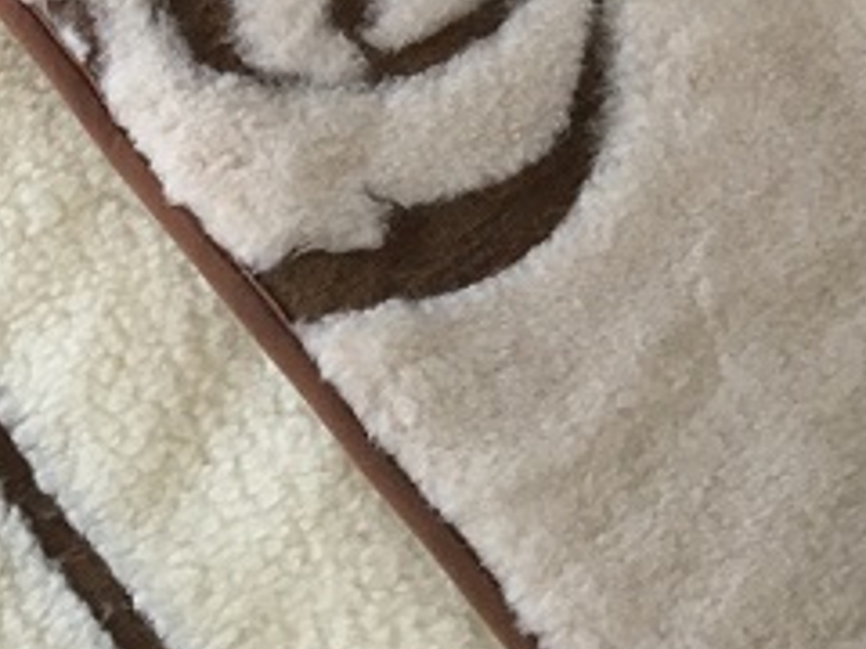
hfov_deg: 16.0
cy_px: -541
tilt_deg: -54.5
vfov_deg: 11.3
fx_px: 3027
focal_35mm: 121
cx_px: 11
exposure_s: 1/33
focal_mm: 4.15
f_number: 2.2
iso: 125
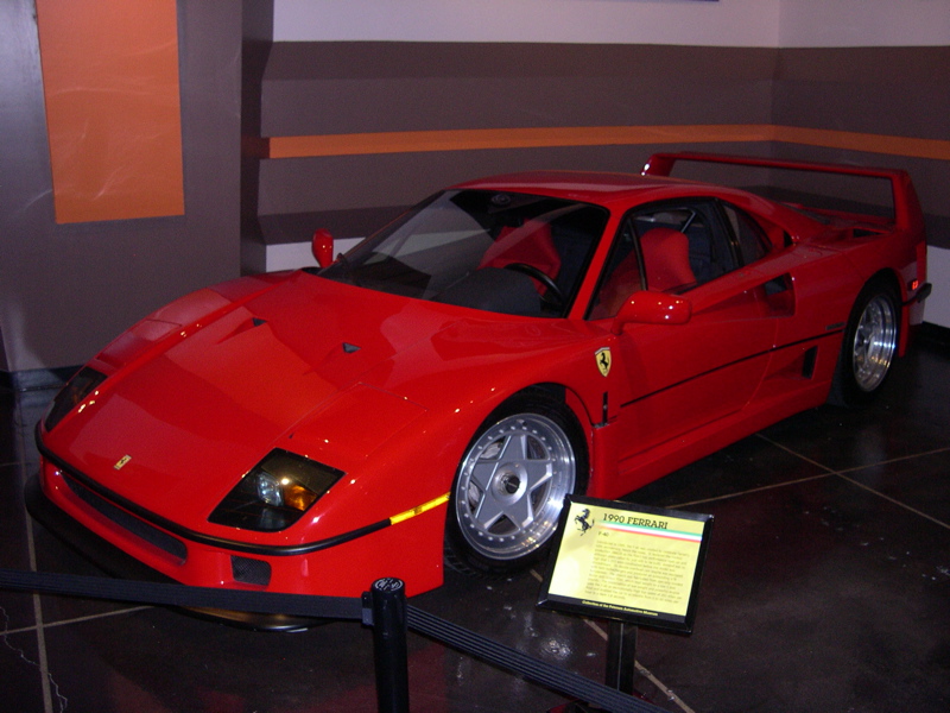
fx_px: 1043
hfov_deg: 49.0
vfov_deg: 37.7
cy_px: 356
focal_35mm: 38
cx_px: 475
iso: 252
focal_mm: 8
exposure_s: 1/60
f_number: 2.8
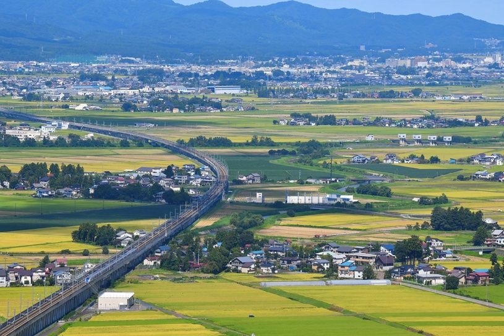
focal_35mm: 210
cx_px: 252
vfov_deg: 6.5
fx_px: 2941
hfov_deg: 9.8
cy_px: 168
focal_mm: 210
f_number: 11
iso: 64
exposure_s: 1/250
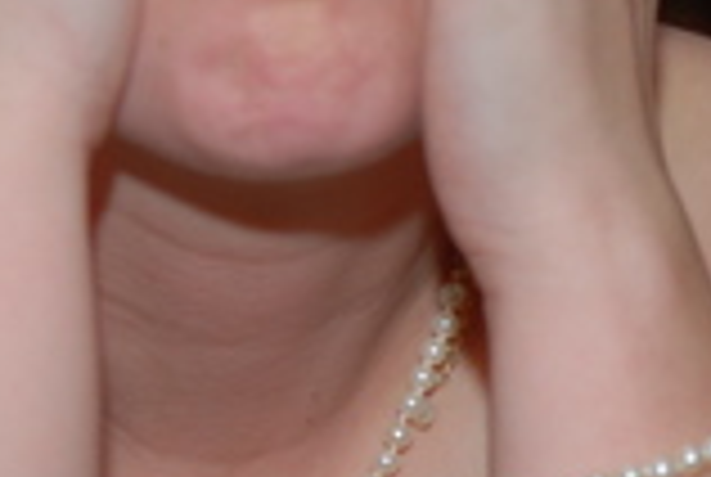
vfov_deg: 5.1
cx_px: 990
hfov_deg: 7.4
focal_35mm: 273
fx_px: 5402
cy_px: 119
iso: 100
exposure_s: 1/10
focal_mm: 36
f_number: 2.8
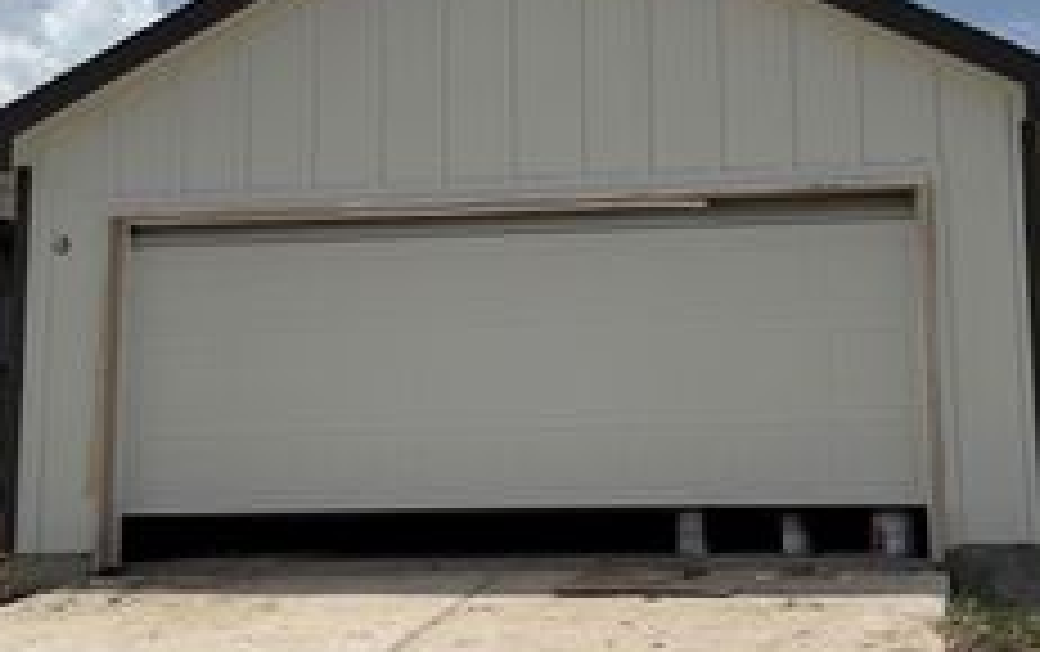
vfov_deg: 23.5
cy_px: 205
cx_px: 693
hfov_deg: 36.5
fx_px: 1561
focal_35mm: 55
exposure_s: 1/11905
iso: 80
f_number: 1.78
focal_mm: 6.76
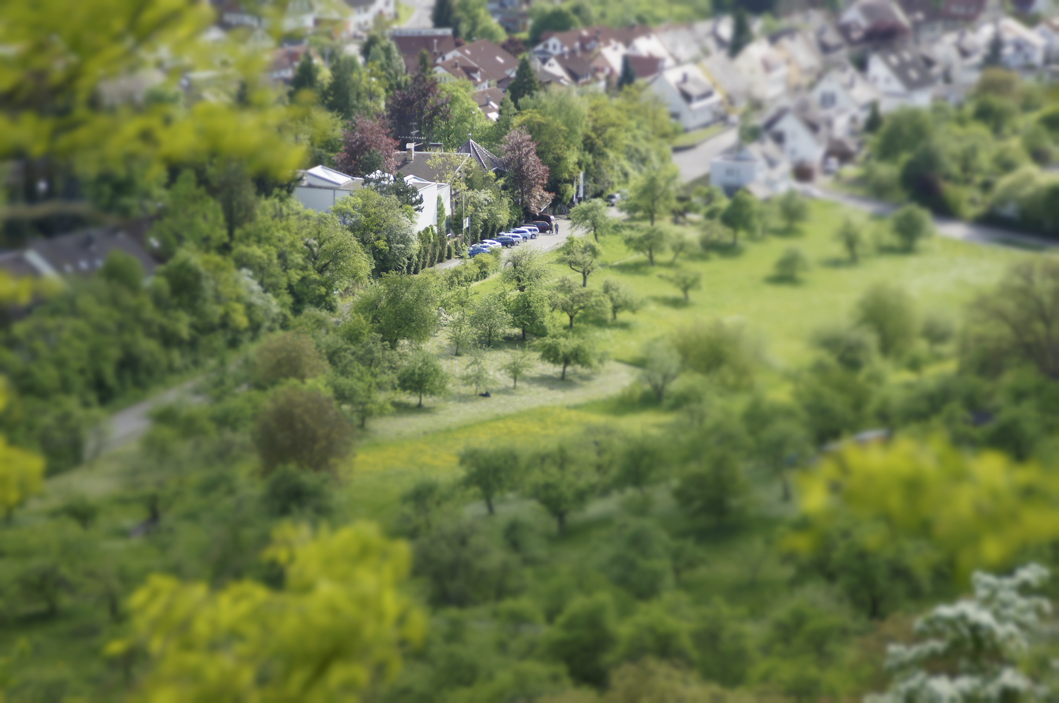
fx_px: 4407
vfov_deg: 9.1
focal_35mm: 150
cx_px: 530
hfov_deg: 13.7
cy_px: 352
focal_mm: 100
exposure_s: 1/160
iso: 100
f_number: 5.6
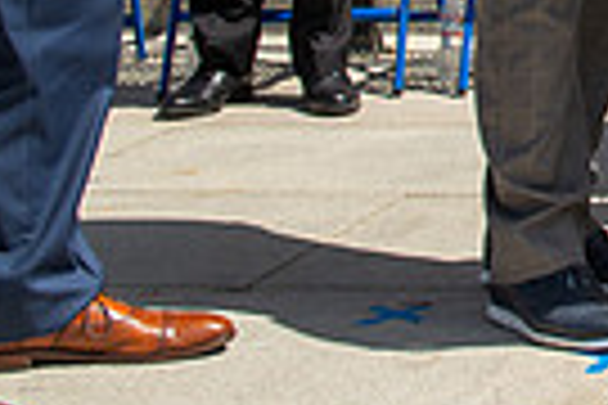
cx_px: 1193
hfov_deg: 12.8
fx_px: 2381
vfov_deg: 9.3
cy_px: -290
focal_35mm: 141
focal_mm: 29
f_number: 8
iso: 100
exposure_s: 1/320
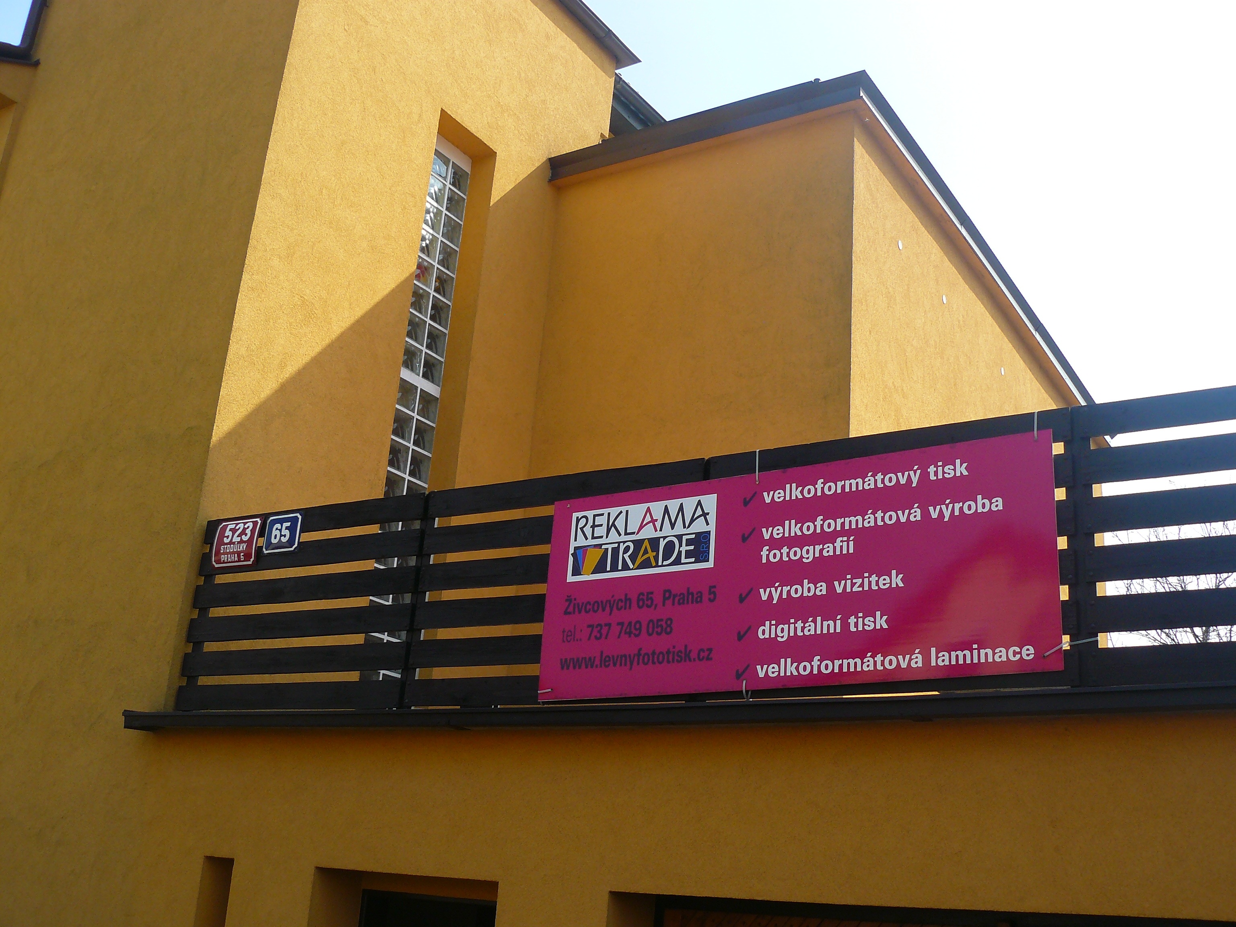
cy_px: 464
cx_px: 618
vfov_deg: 39.7
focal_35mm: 36
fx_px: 1285
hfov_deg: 51.4
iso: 100
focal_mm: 6
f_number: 4.5
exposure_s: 1/320
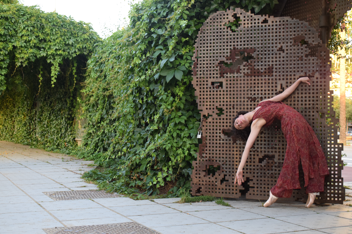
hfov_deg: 38.2
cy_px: 116
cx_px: 173
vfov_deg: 26.0
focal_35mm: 52
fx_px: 508
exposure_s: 1/60
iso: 1000
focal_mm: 34
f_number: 6.3
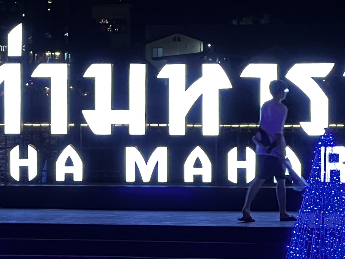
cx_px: 149
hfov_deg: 8.5
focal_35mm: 233
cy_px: 327
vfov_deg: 6.3
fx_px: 2322
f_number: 2.8
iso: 800
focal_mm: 9
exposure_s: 1/25
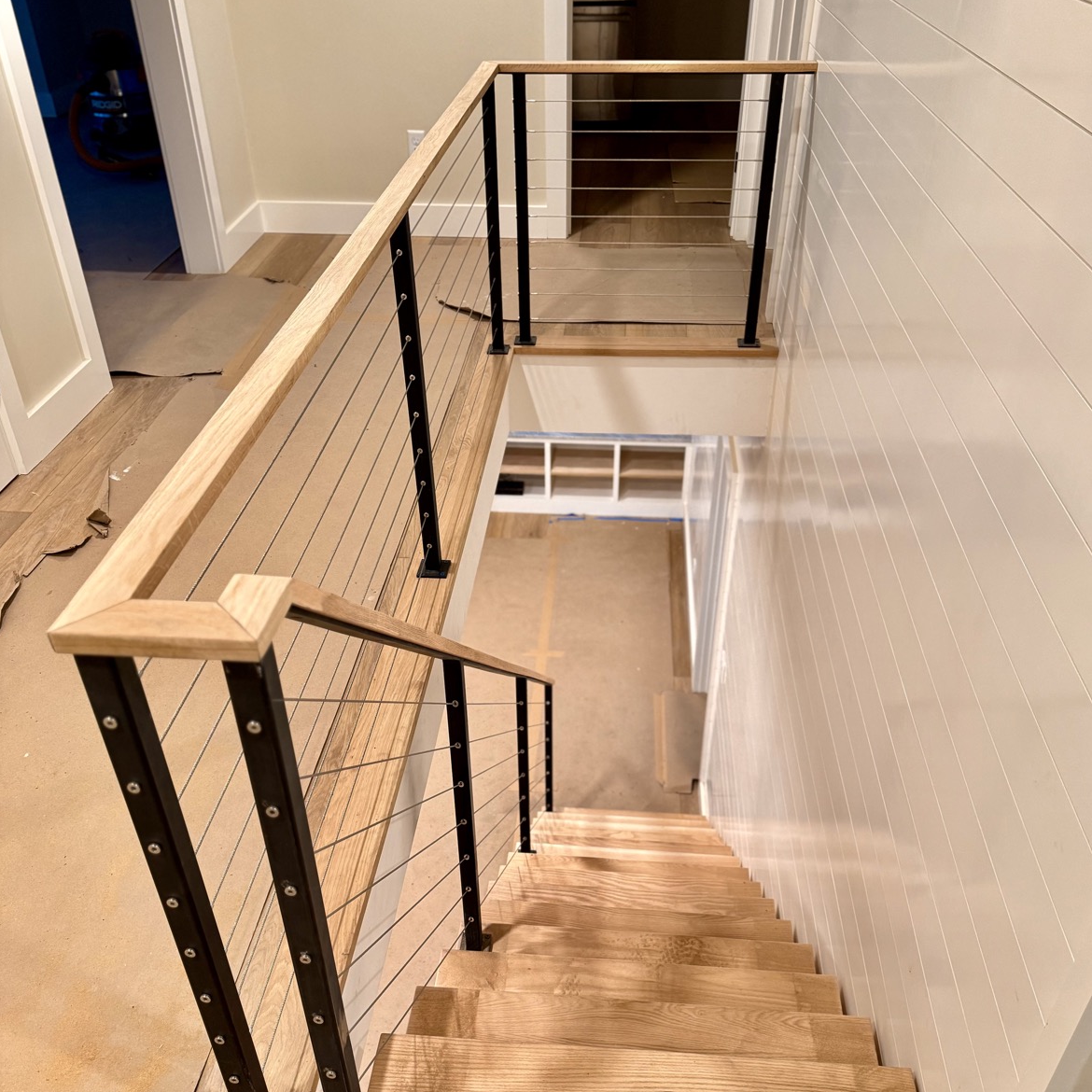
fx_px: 1035
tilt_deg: -35.8
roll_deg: -0.5
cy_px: 608
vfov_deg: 55.5
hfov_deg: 55.6
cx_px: 556
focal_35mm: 29
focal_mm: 6.76
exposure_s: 1/60
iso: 250
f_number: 1.78
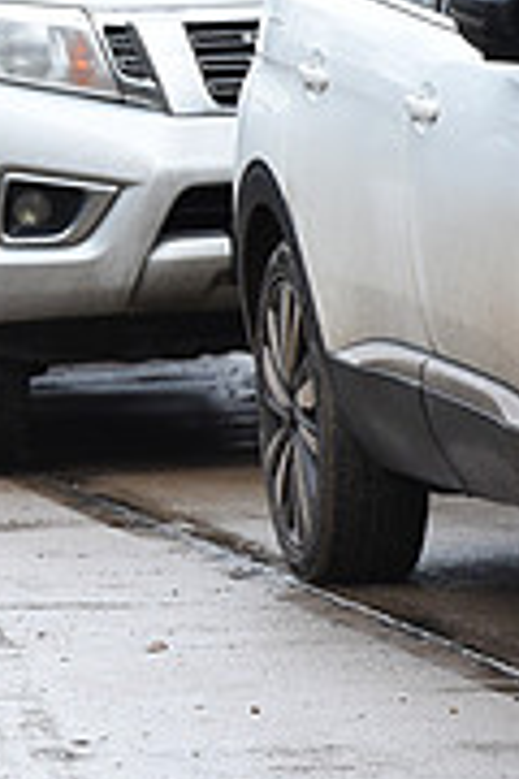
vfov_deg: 3.2
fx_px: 13947
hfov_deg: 2.1
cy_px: 17
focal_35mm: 645
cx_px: -571
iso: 2200
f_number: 6.3
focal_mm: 200
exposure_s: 1/800
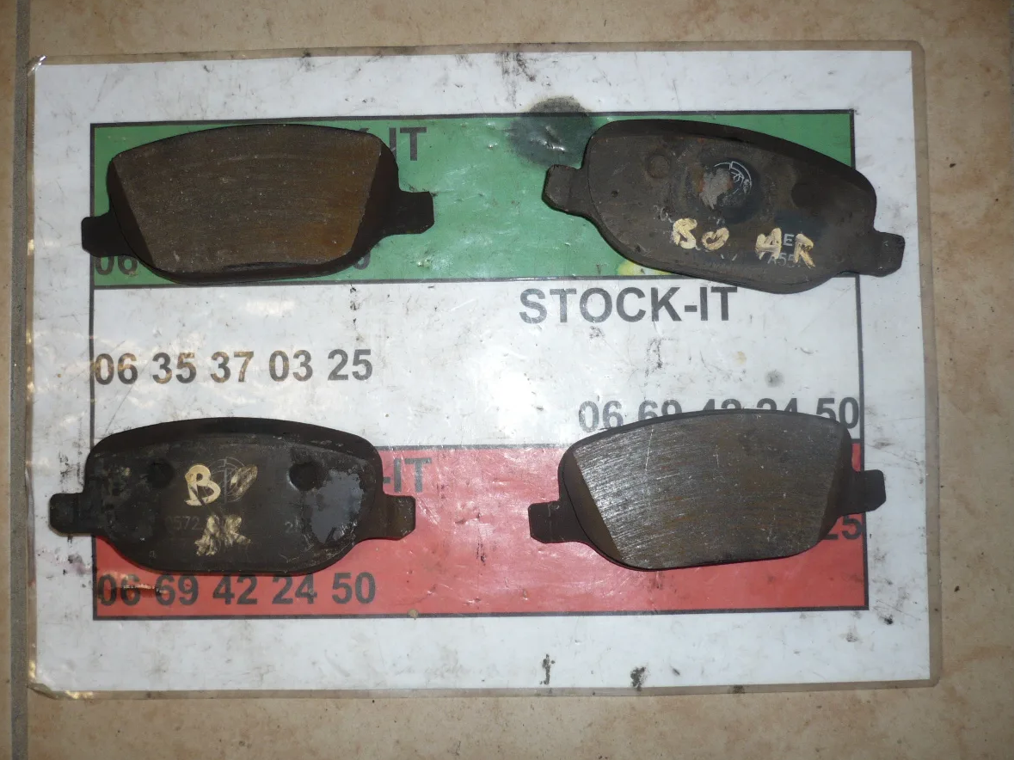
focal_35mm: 38
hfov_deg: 49.0
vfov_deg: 37.7
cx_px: 489
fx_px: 1113
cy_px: 391
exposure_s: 1/30
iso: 100
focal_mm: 5.8
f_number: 2.8
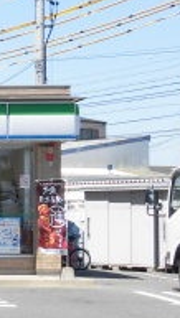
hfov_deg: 8.0
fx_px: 1159
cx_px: -307
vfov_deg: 15.6
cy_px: 191
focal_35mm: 137
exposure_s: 1/640
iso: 100
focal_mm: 6.77
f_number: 3.7
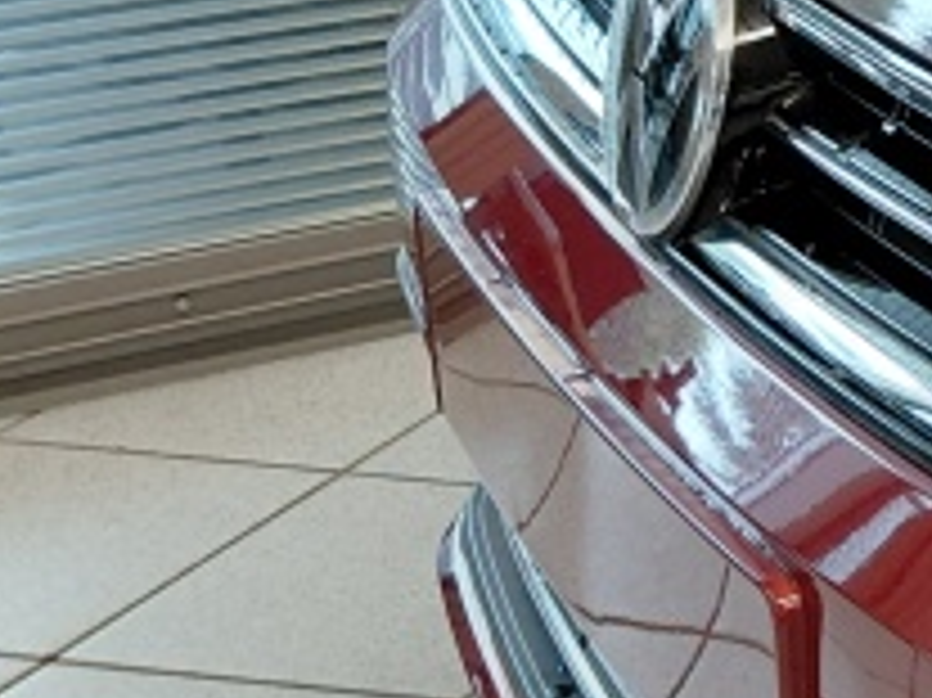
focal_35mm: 123
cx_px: 2193
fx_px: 3310
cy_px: 128
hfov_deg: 12.7
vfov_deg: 12.0
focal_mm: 4.69
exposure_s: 1/100
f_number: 1.8
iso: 200
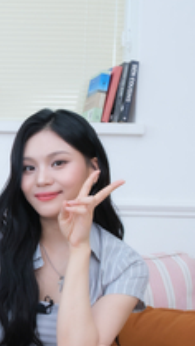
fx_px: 770
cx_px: -111
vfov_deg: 25.2
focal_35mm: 84
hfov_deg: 13.5
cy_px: 206
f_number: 8
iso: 1600
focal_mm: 19.7
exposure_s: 1/200
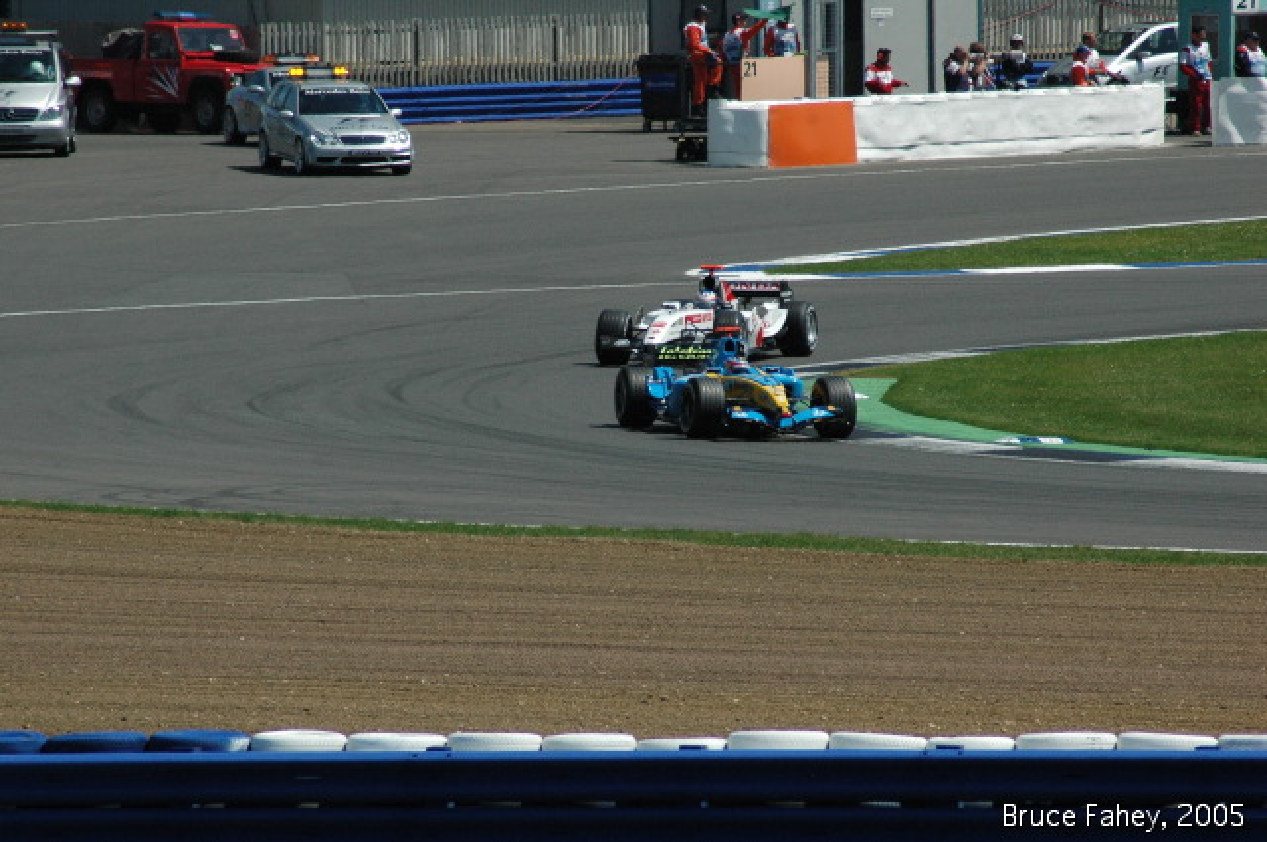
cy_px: 421
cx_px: 634
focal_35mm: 450
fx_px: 15817
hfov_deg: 4.6
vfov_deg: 3.0
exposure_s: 1/2500
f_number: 8
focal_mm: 300
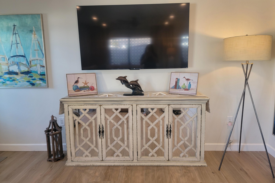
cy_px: 87
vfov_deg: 51.3
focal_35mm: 25
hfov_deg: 71.5
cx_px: 138
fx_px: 191
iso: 160
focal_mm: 6.7
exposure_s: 1/120
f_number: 1.8
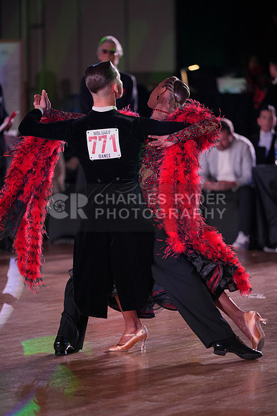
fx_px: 2134
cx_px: 138
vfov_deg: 11.1
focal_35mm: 185
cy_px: 208
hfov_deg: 7.4
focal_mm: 185
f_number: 2.8
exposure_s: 1/400
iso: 640
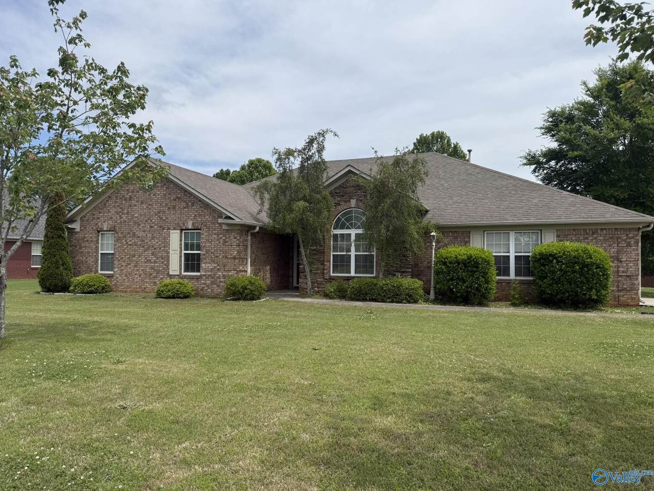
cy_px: 246
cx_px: 327
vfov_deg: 56.8
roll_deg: -0.3
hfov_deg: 71.6
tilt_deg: +3.4
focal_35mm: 24
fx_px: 453
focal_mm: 6.76
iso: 80
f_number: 1.78
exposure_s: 1/6173
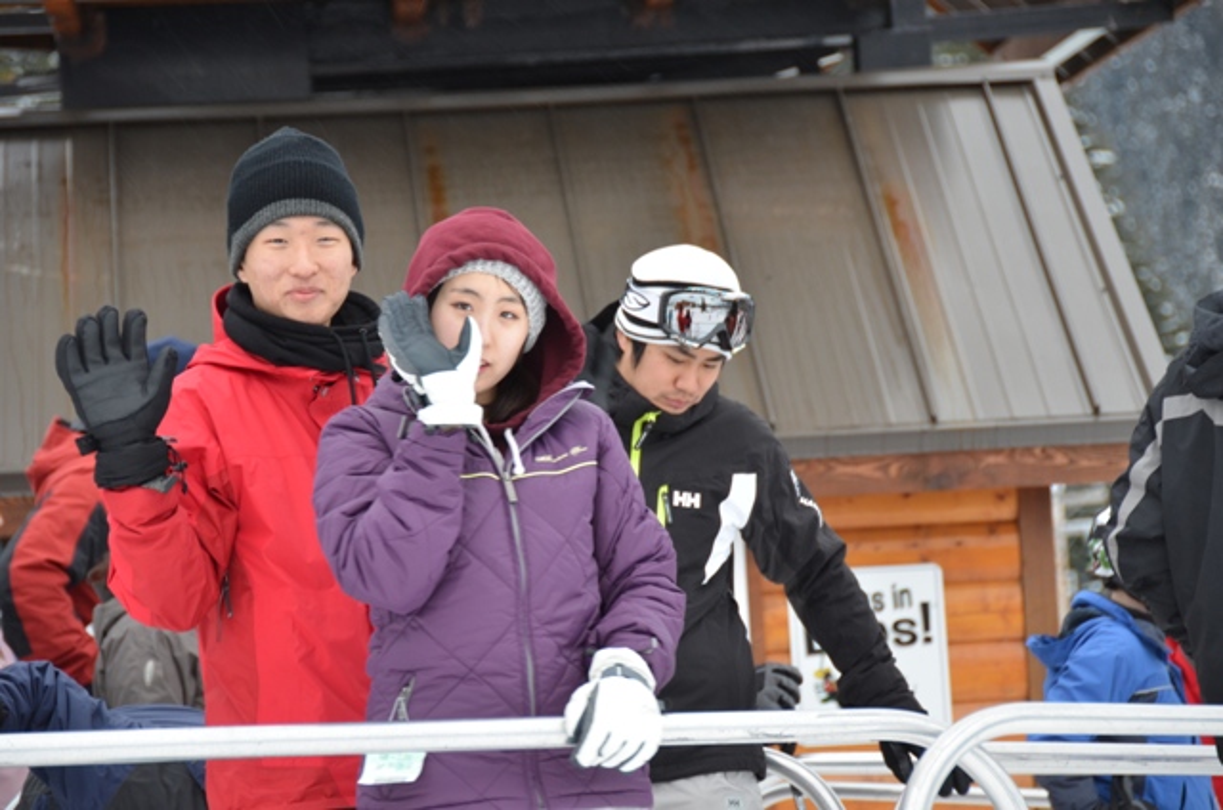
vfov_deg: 7.6
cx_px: 612
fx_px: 6103
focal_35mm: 180
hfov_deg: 11.4
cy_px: 405
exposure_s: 1/60
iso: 400
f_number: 5.3
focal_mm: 120
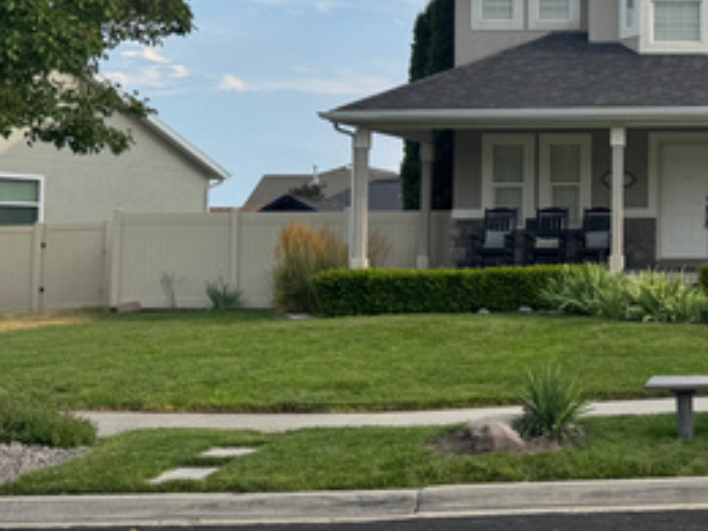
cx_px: 809
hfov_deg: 29.1
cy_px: 174
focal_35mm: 59
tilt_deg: +1.9
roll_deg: +0.1
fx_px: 1207
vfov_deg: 24.7
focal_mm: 6.76
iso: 80
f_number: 1.78
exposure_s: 1/4049
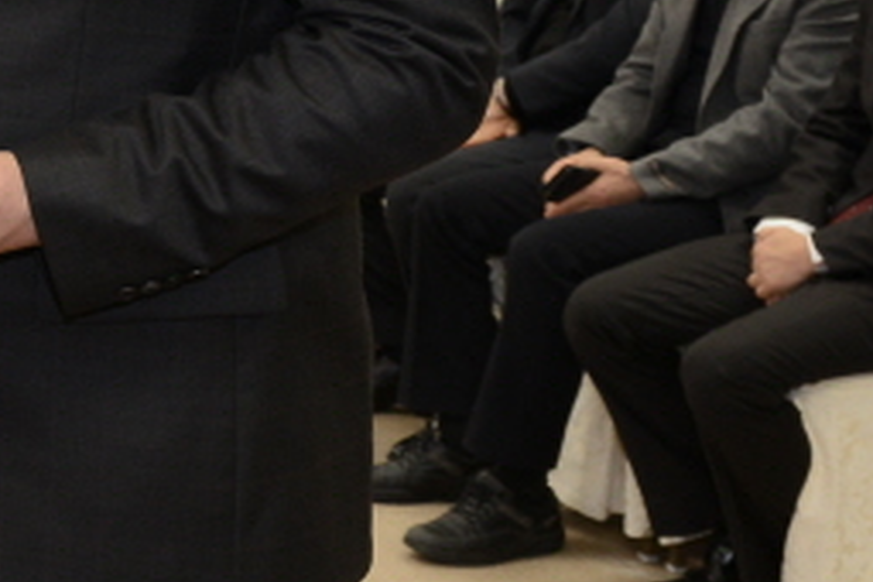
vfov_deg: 12.2
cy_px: -91
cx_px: -421
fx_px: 2667
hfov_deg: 16.9
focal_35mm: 110
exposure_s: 1/60
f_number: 8
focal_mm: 28
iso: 1250
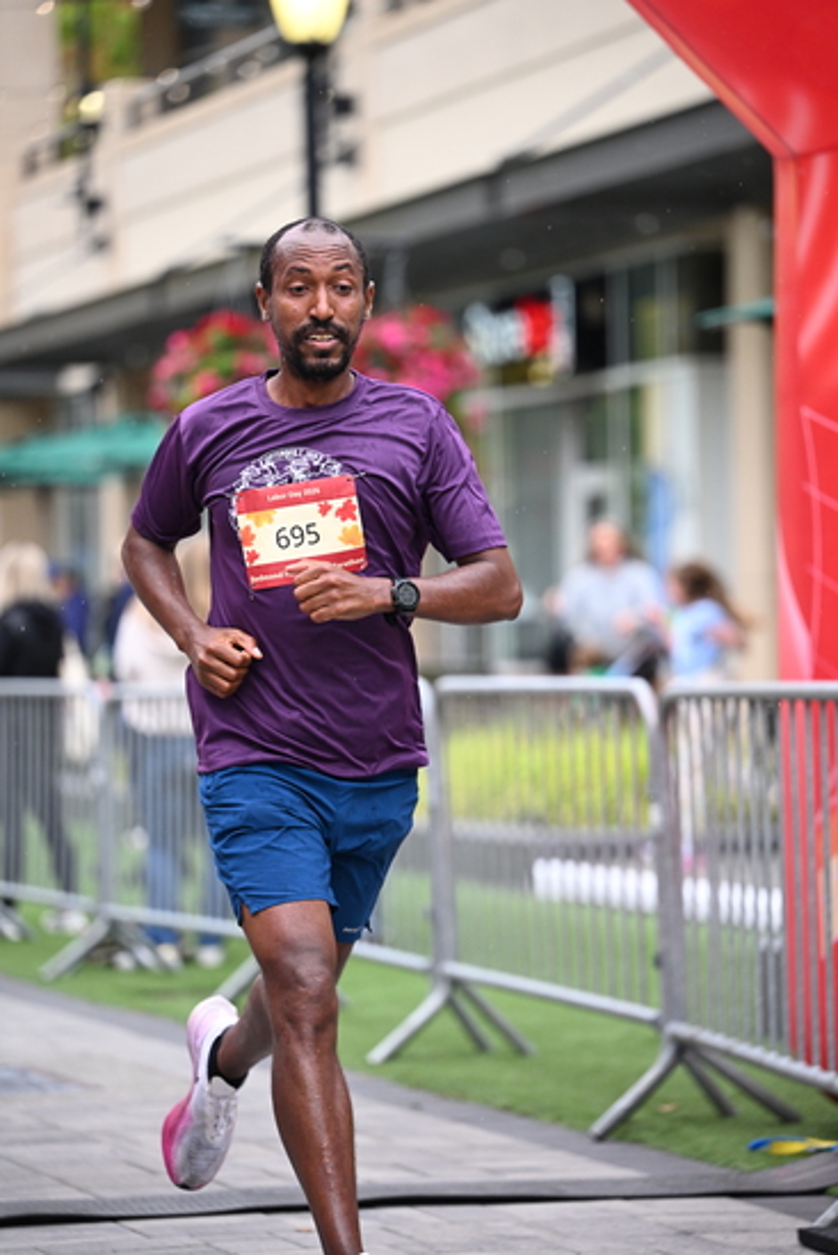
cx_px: 419
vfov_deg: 14.6
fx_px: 4885
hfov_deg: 9.8
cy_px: 628
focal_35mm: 140
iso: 1250
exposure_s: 1/1250
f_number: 2.8
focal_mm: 140
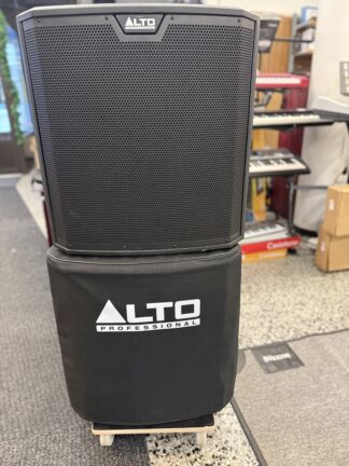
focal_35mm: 24
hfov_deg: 56.8
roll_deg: +1.6
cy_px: 233
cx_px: 174
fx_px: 323
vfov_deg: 71.6
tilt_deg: -21.6
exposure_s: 1/50
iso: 640
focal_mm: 6.76
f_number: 1.78
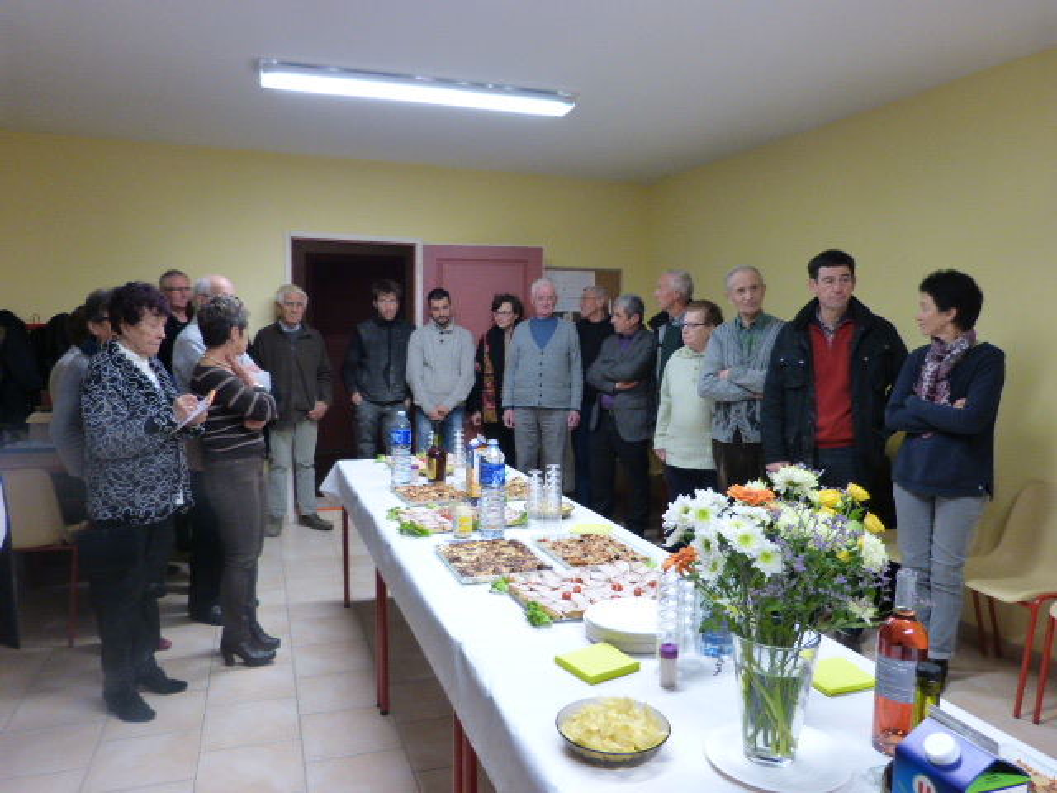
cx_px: 528
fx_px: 763
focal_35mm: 25
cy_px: 396
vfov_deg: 54.9
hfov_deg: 69.4
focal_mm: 4.5
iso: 400
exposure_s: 1/40
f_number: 2.8
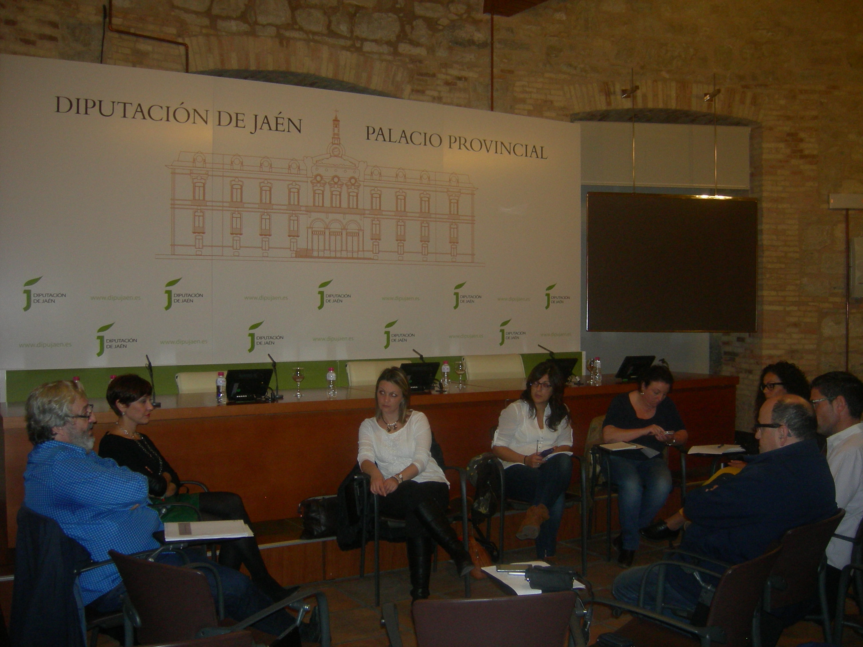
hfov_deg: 51.4
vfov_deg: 39.7
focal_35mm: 36
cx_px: 432
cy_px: 324
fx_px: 898
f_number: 2.7
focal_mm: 7.5
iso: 200
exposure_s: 1/60.1
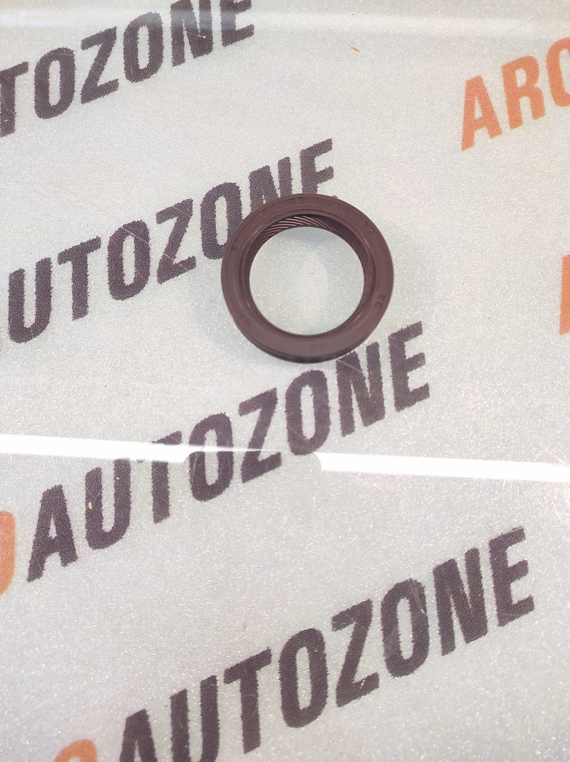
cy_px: 381
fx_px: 374
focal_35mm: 17
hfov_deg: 74.7
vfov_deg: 91.1
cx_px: 285
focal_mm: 4.74
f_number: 1.79
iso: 197
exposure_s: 1/33
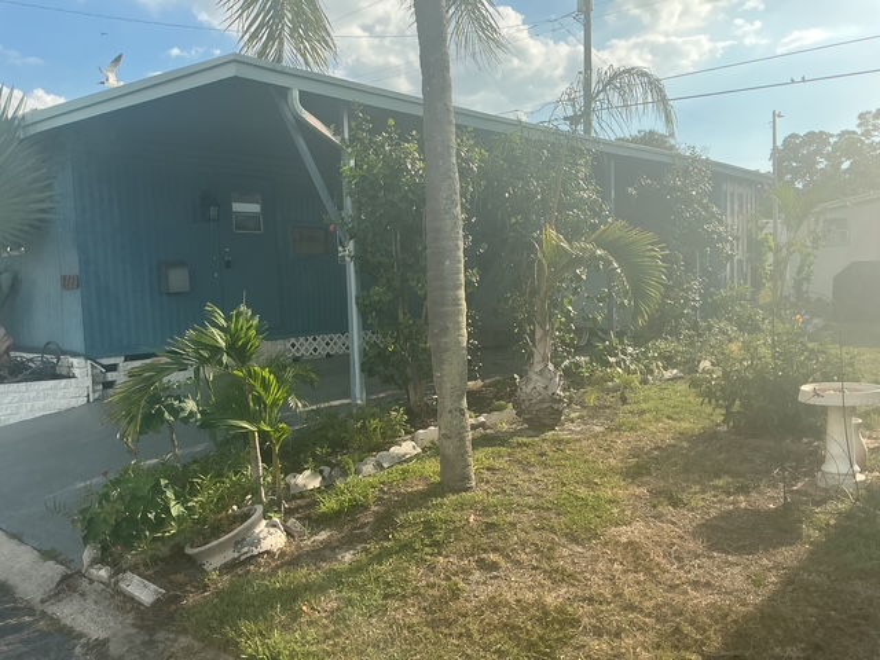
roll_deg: +3.0
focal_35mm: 29
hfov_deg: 61.7
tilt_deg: -4.8
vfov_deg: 48.2
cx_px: 440
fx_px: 737
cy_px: 330
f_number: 1.8
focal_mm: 3
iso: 25
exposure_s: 1/1377
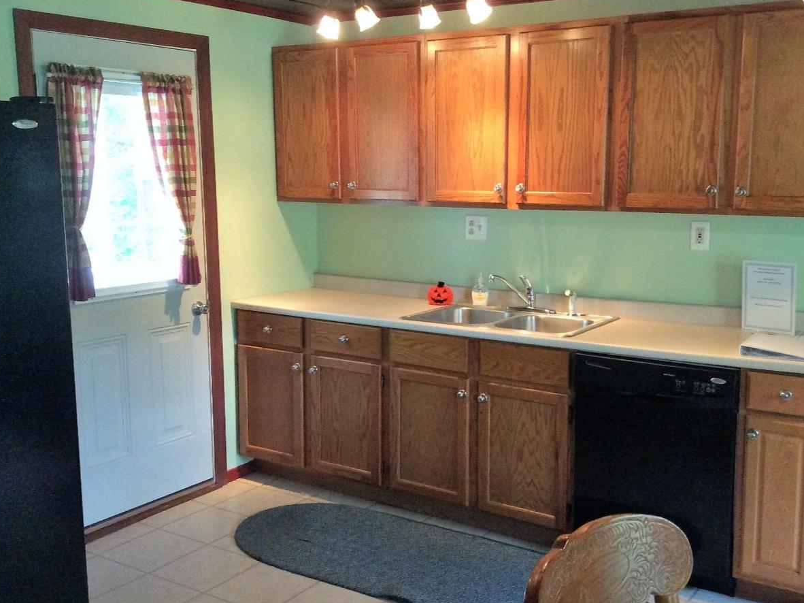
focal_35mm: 39
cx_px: 436
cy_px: 297
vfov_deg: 36.8
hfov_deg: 47.8
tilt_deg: -10.1
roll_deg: +1.1
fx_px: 906
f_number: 2.4
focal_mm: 3.3
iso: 250
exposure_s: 1/24
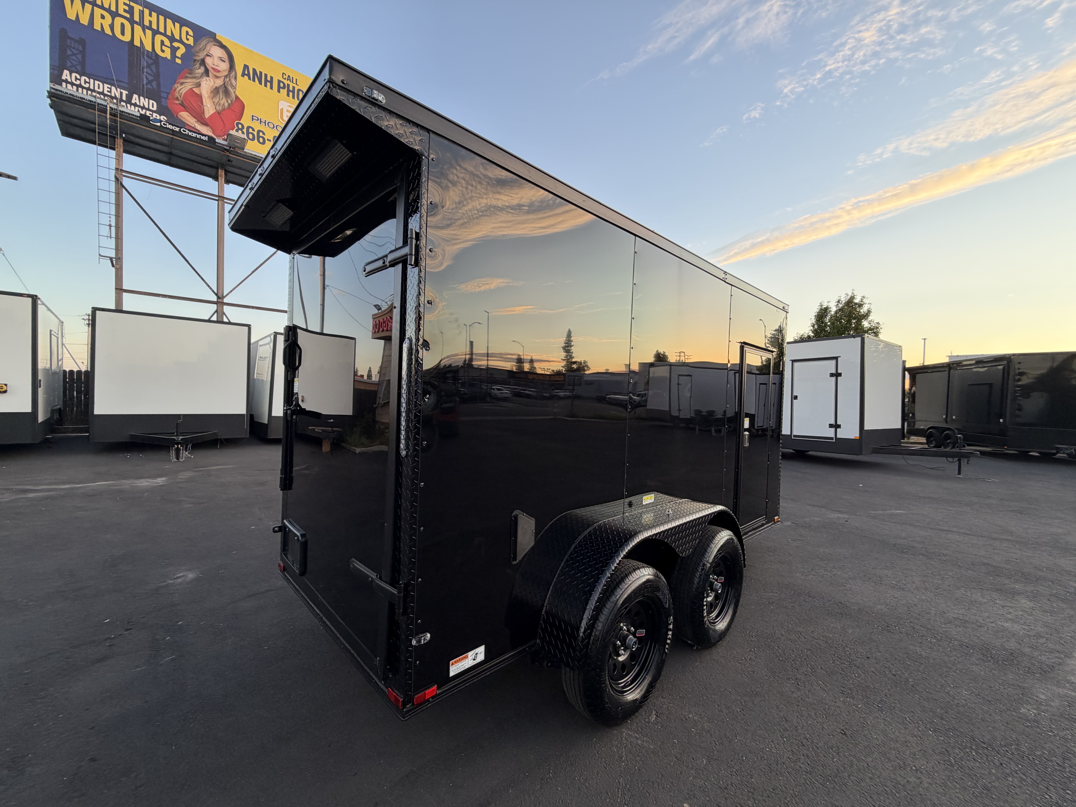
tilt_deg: -2.6
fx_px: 435
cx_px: 538
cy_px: 404
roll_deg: -0.5
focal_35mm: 14
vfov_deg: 85.7
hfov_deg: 102.1
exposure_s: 1/130
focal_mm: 2.22
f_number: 2.2
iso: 40
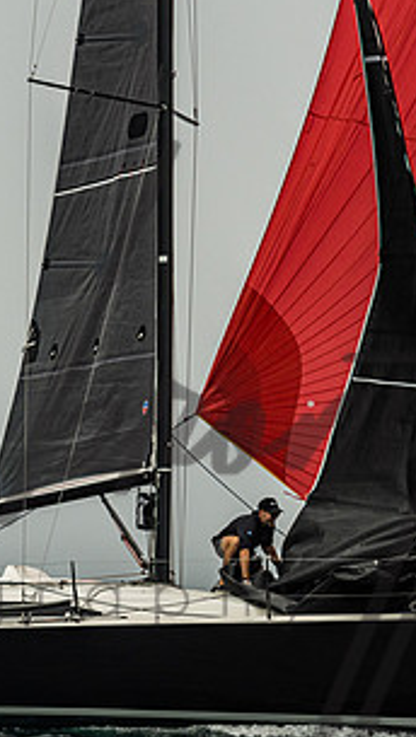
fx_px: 7183
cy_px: 417
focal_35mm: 367
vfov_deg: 5.9
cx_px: 152
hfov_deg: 3.3
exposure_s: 1/3200
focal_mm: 170
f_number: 6.3
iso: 400
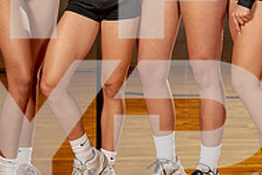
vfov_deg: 10.5
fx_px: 939
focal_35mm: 129
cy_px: -34
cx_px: 91
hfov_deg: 15.9
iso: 100
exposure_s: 1/250
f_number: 8
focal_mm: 42
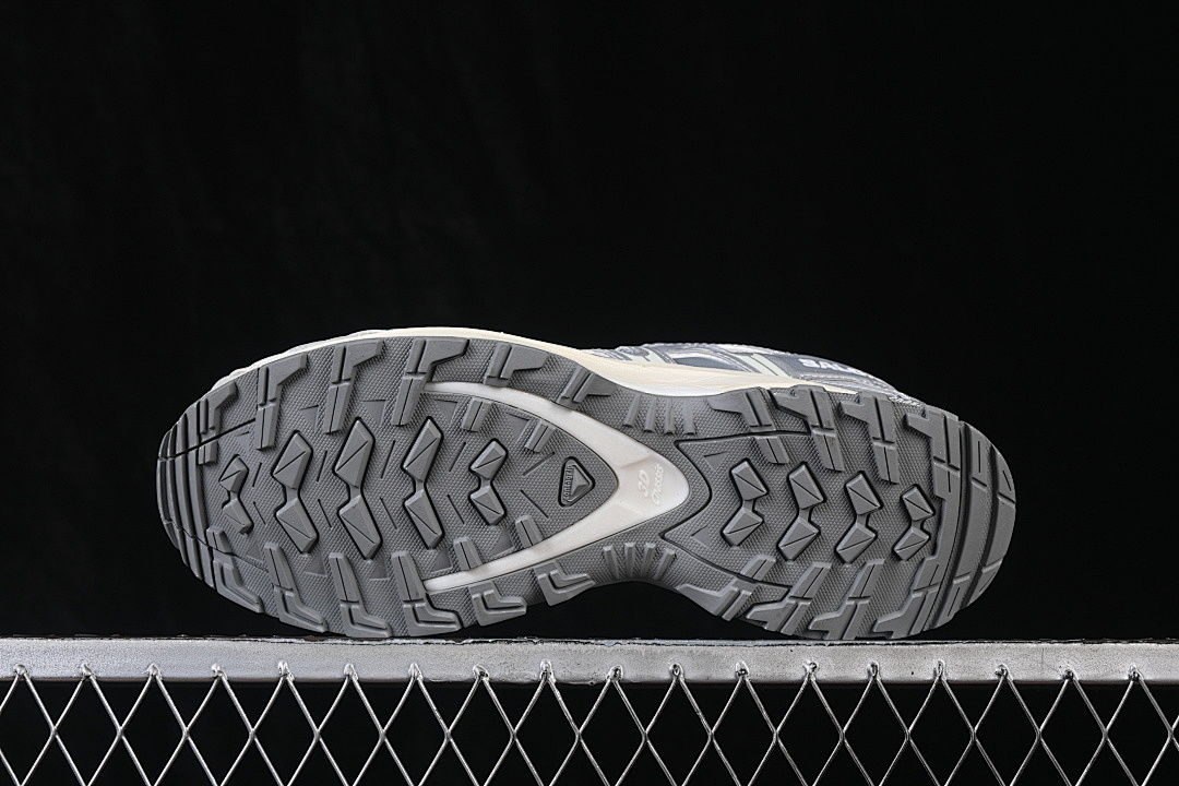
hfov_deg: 27.0
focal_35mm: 75
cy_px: 393
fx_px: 2456
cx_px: 590
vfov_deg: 18.2
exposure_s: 1/80
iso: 160
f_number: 8
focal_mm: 50
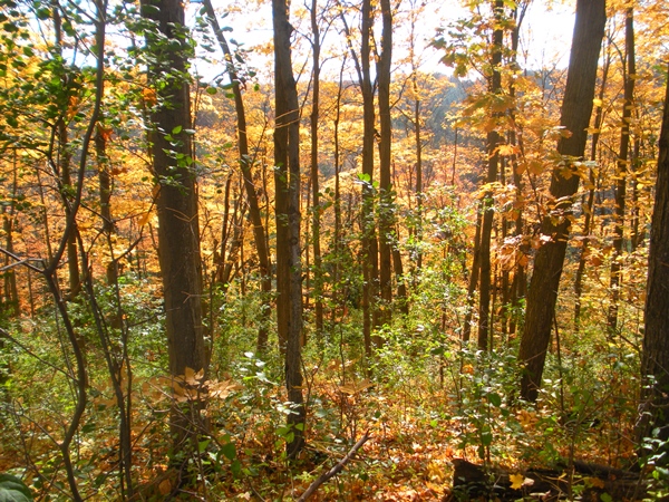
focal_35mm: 36
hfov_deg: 51.4
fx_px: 696
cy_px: 251
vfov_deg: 39.7
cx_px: 334
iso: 64
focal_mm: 6.3
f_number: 3.5
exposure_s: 1/208
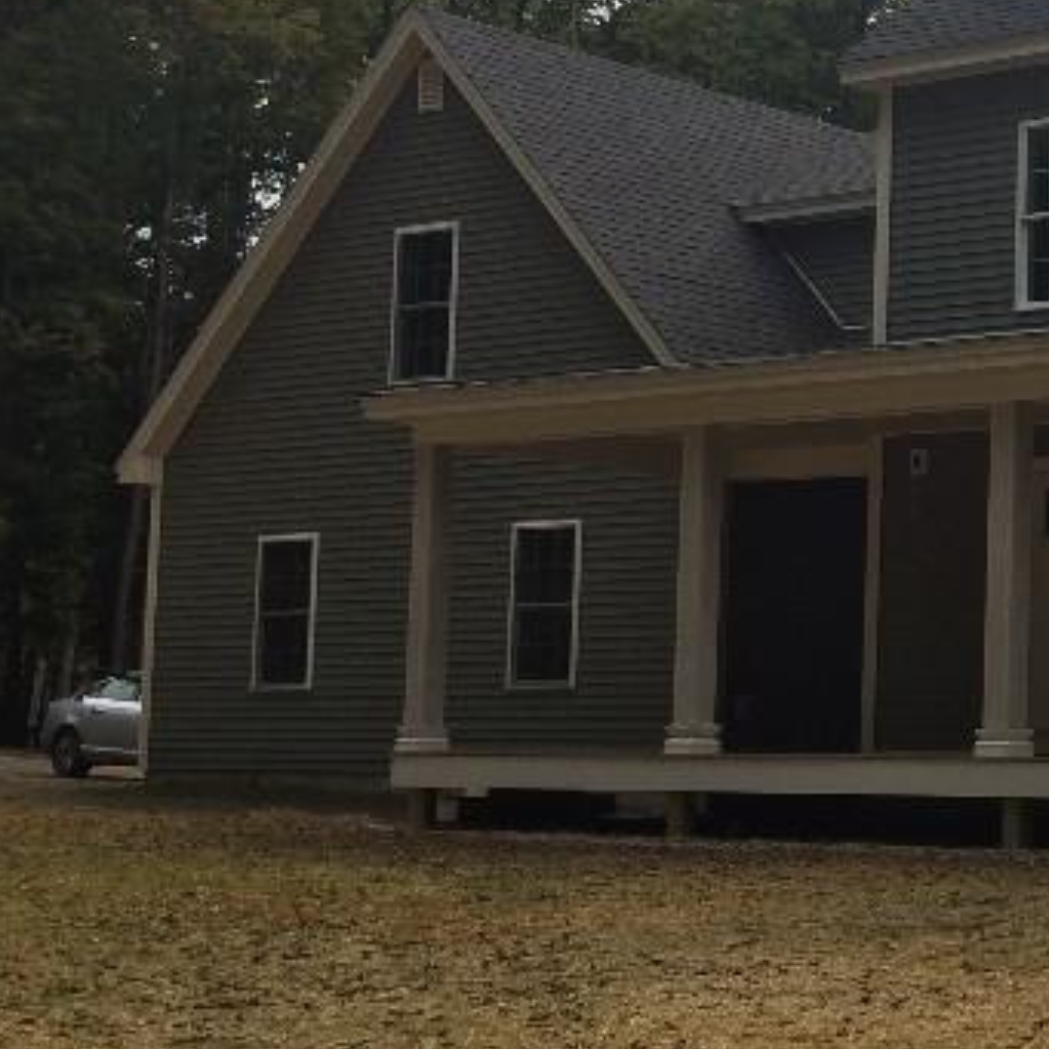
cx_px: 1452
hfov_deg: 20.1
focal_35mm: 77
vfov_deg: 22.5
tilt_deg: +2.1
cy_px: 498
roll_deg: -0.9
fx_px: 2640
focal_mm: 4.15
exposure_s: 1/1866
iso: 32
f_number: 2.2
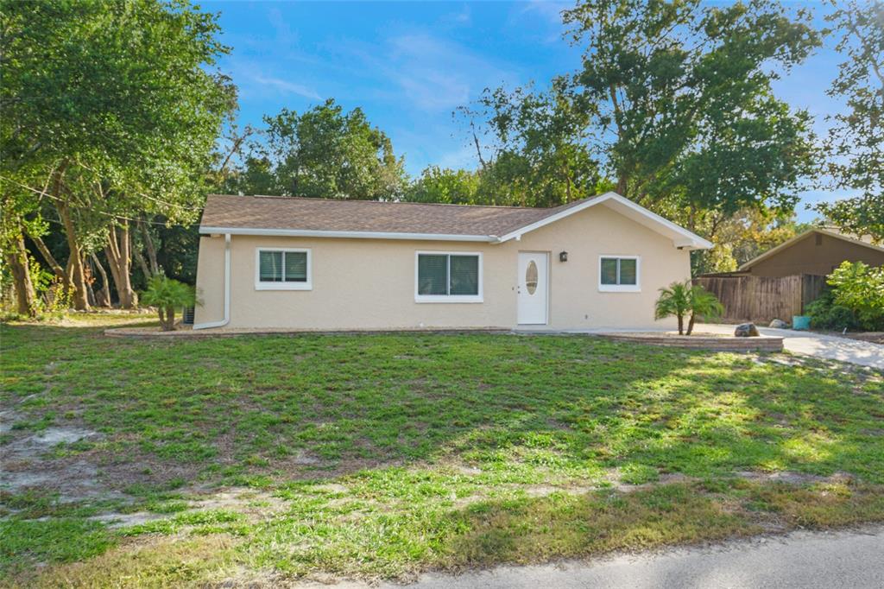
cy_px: 294
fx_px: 663
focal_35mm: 27
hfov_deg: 67.4
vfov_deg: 47.9
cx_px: 442
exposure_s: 1/250
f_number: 8
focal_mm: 27
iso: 320
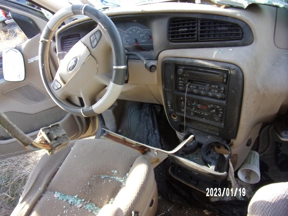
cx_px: 144
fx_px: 200
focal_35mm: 24
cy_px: 108
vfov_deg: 56.8
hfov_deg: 71.6
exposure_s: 1/56
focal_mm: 4.3
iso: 80
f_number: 3.3
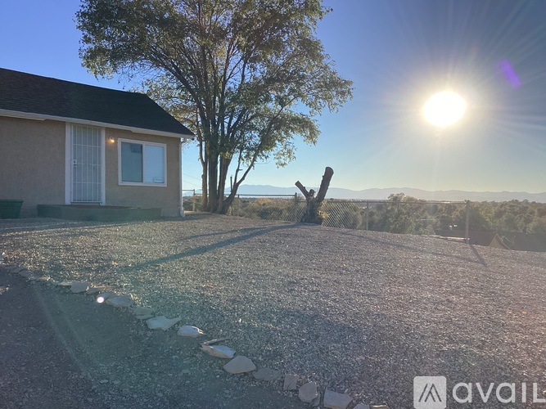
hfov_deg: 58.4
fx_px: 489
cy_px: 204
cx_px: 273
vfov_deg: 45.4
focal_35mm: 31
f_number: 2.4
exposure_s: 1/1664
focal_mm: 3.3
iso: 25
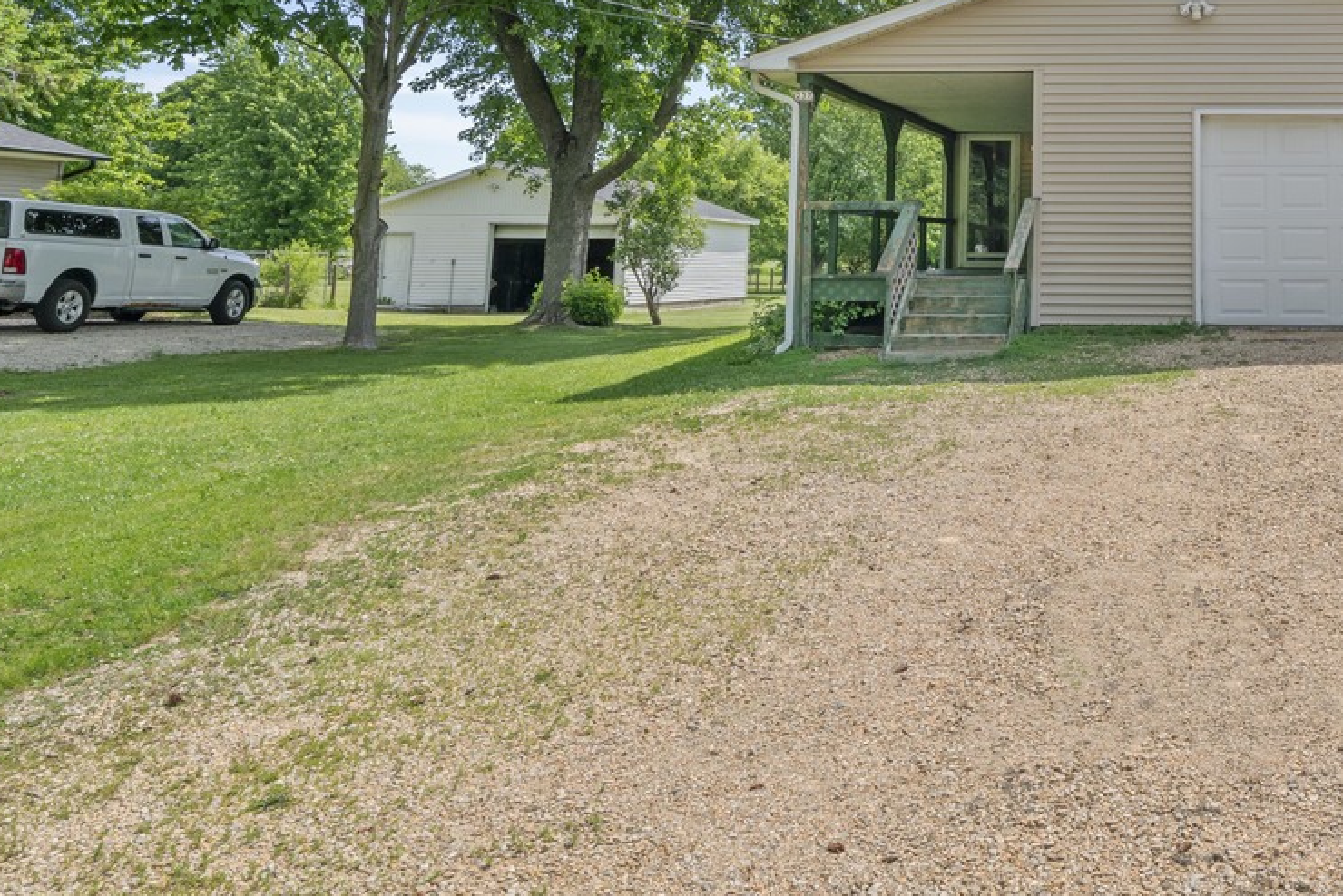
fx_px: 1306
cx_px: 1184
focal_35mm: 35
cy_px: 85
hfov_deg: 49.1
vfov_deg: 35.6
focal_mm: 16
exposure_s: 1/125
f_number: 10
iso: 125
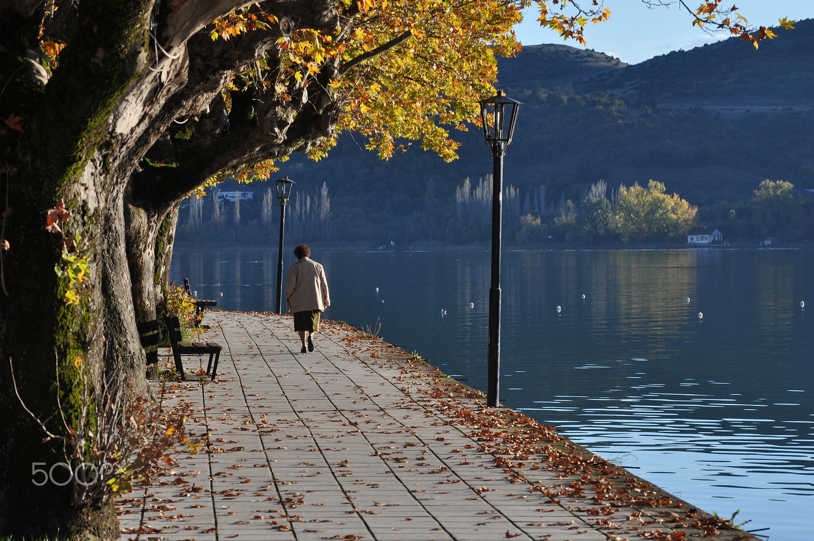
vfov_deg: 9.6
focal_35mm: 142
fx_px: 3218
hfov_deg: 14.4
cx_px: 407
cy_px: 270
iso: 200
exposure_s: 1/250
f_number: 8
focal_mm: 95
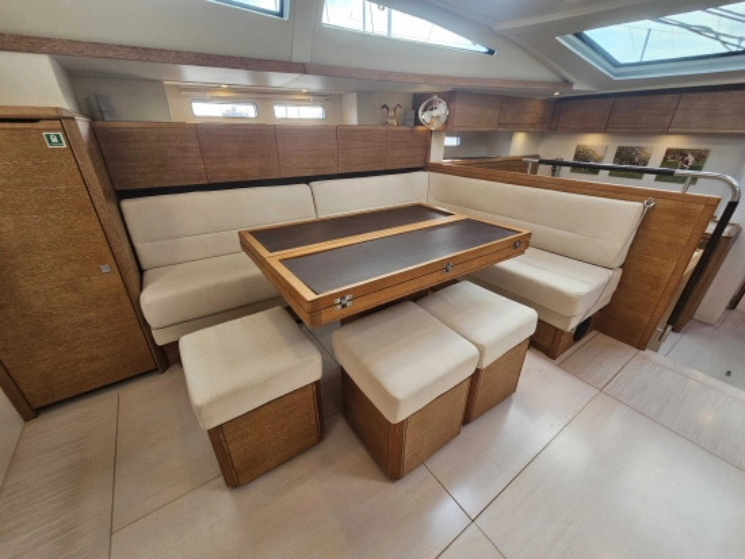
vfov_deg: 90.0
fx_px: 280
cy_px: 280
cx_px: 372
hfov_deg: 106.2
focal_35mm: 13
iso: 64
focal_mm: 2.2
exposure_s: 1/70.8
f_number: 2.2
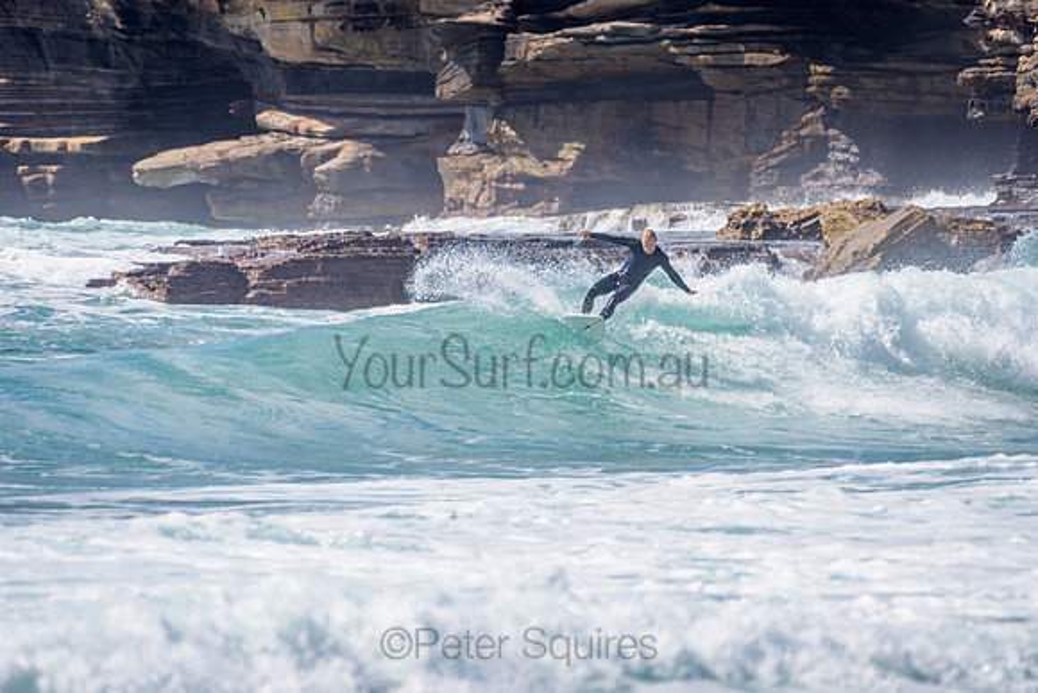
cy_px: 269
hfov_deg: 3.4
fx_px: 17681
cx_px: 606
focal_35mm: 613
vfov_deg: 2.2
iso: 100
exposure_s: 1/2000
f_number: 5.6
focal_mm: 500
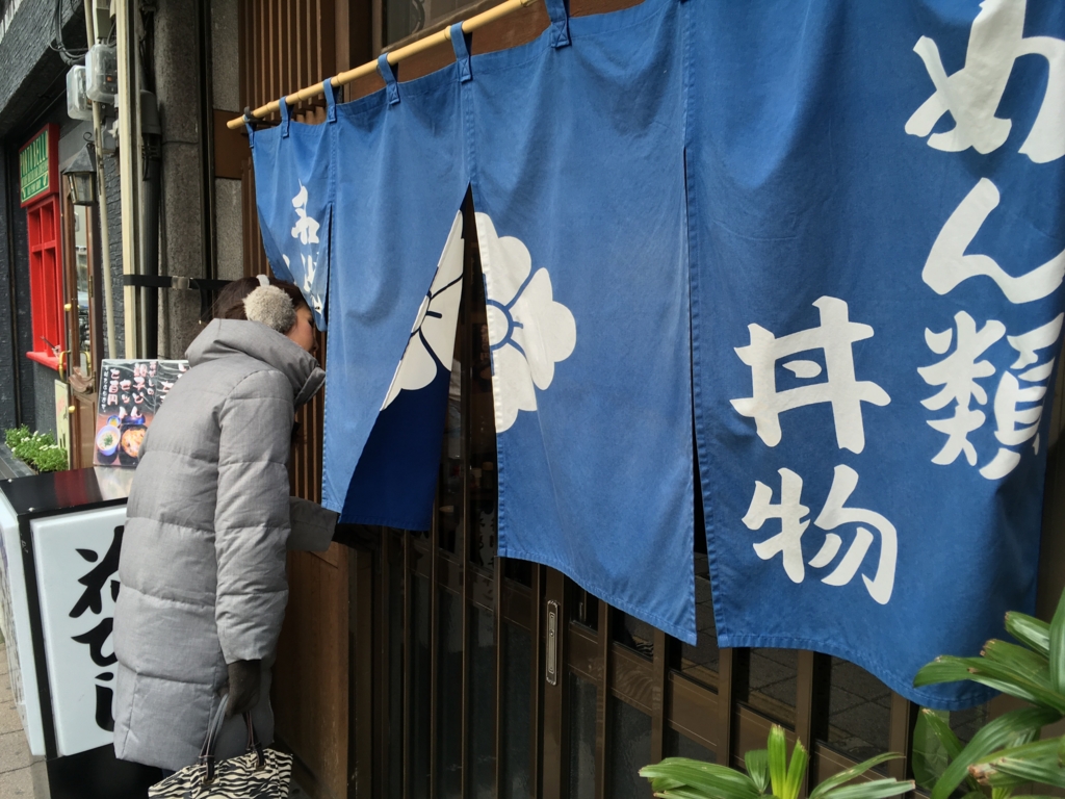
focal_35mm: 29
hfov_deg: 61.7
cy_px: 400
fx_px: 892
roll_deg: -0.9
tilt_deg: -8.3
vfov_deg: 48.2
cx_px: 532
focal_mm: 4.15
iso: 25
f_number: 2.2
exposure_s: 1/120
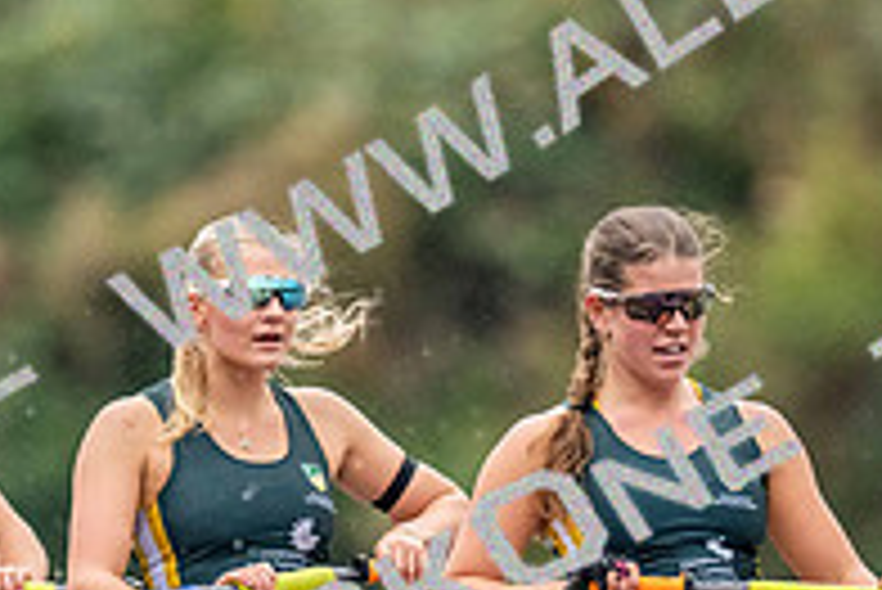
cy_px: 363
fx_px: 43420
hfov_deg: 1.2
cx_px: 666
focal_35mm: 1771
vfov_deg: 0.8
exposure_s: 1/2500
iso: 3600
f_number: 4
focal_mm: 600
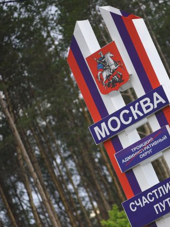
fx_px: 1900
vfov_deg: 6.8
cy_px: 113
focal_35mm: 290
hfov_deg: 5.1
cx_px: 128
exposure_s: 1/8000
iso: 2000
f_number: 2.8
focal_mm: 200
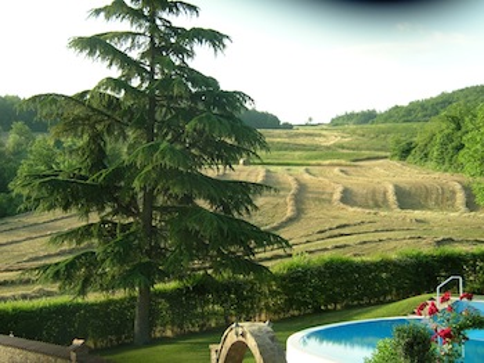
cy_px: 182
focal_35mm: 64
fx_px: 894
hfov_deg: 30.3
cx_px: 242
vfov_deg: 22.9
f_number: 3.2
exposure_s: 1/188
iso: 50
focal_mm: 10.6
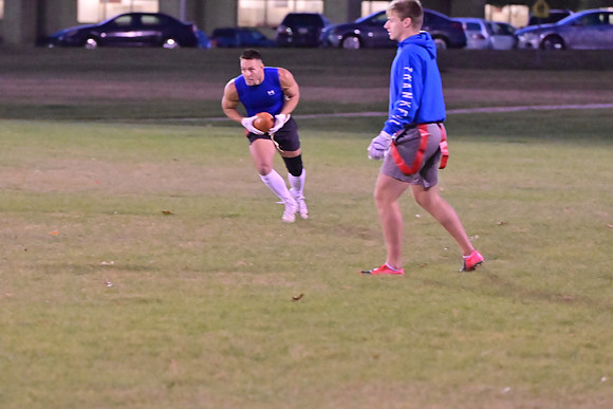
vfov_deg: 5.6
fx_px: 4207
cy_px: 204
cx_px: 306
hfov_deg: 8.3
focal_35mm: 247
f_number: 4
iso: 6400
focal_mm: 165
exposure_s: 1/250
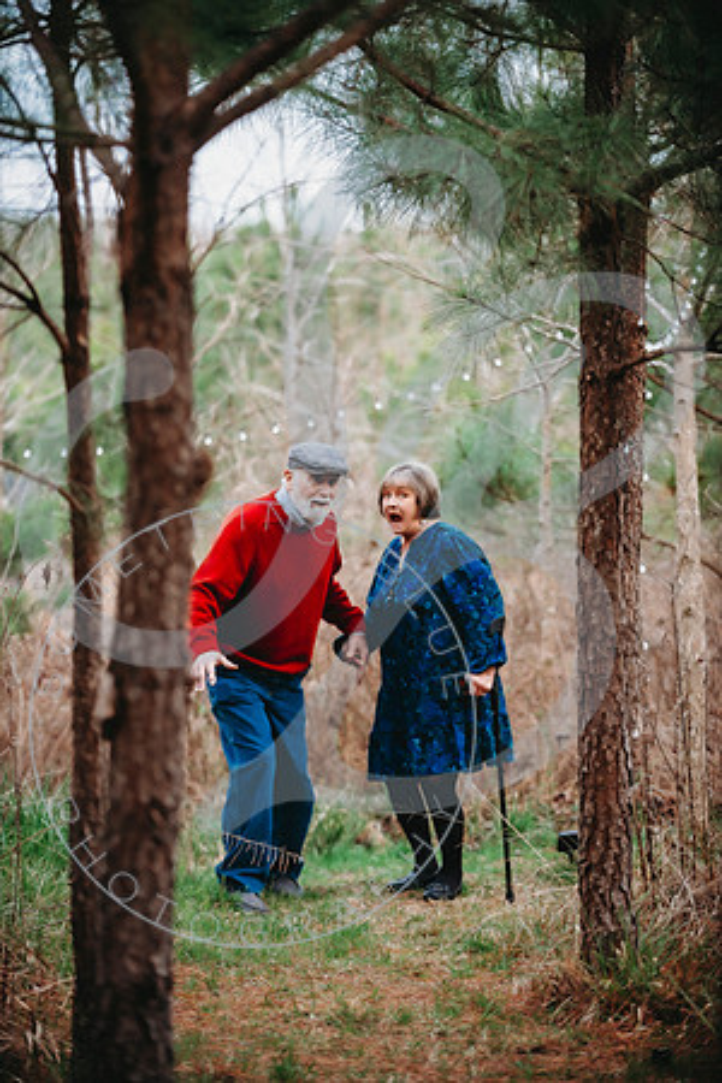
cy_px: 542
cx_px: 361
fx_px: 3911
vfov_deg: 15.8
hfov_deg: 10.5
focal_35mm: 130
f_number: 2.8
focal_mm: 130
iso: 400
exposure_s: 1/250
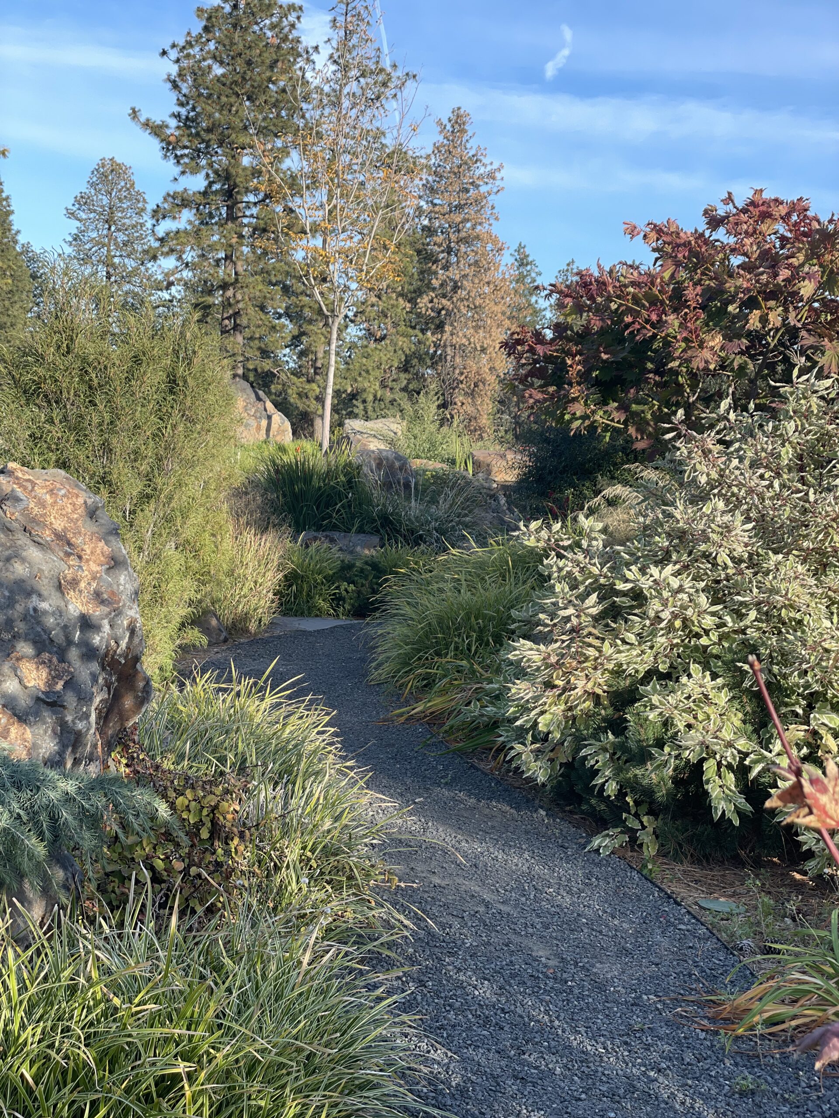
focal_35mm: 52
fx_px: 1680
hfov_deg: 28.0
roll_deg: -2.0
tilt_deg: -2.8
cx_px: 420
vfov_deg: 36.8
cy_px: 559
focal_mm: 6
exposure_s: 1/147
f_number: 2
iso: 25
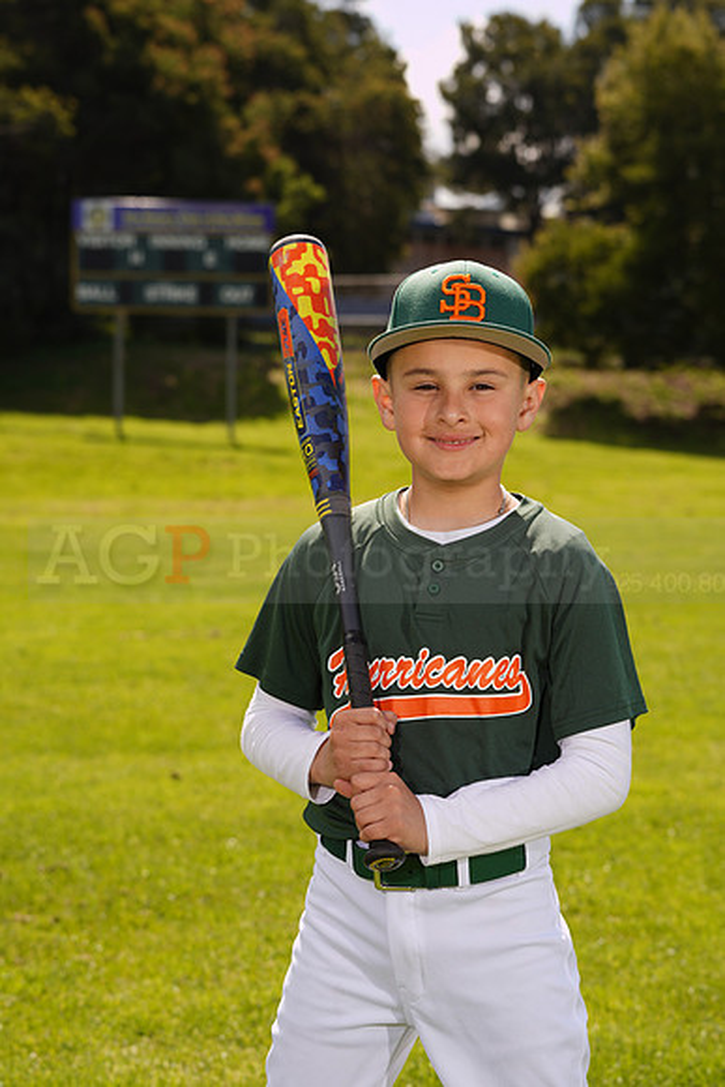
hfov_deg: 13.7
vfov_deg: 20.4
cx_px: 362
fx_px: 3019
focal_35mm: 100
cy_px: 544
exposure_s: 1/160
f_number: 9
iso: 80
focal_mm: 100
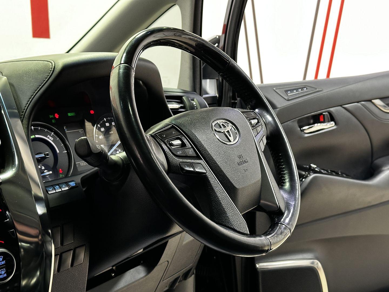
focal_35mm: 48
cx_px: 194
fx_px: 539
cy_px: 146
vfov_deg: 30.3
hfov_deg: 39.7
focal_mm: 6.86
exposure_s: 1/33
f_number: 1.78
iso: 320
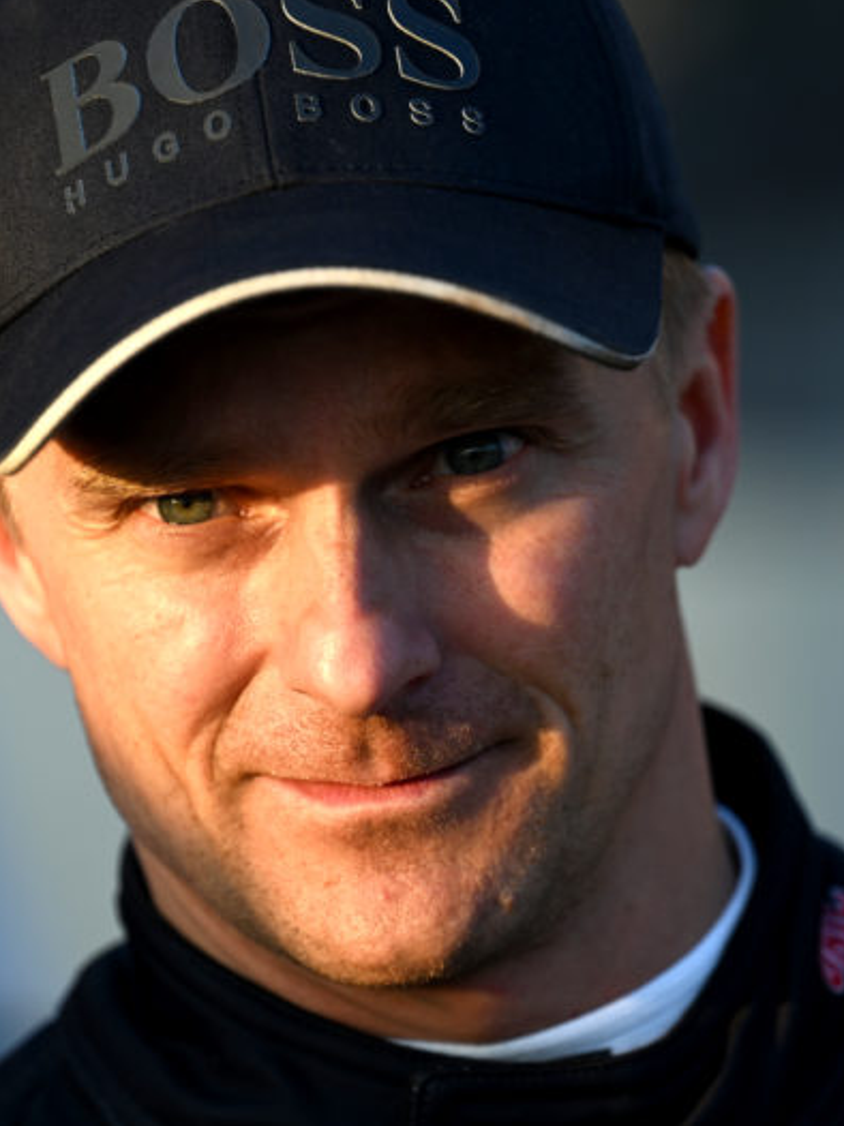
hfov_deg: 4.2
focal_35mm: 356
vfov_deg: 5.6
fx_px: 11583
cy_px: 688
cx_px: 375
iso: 160
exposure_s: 1/640
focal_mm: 190
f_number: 3.5
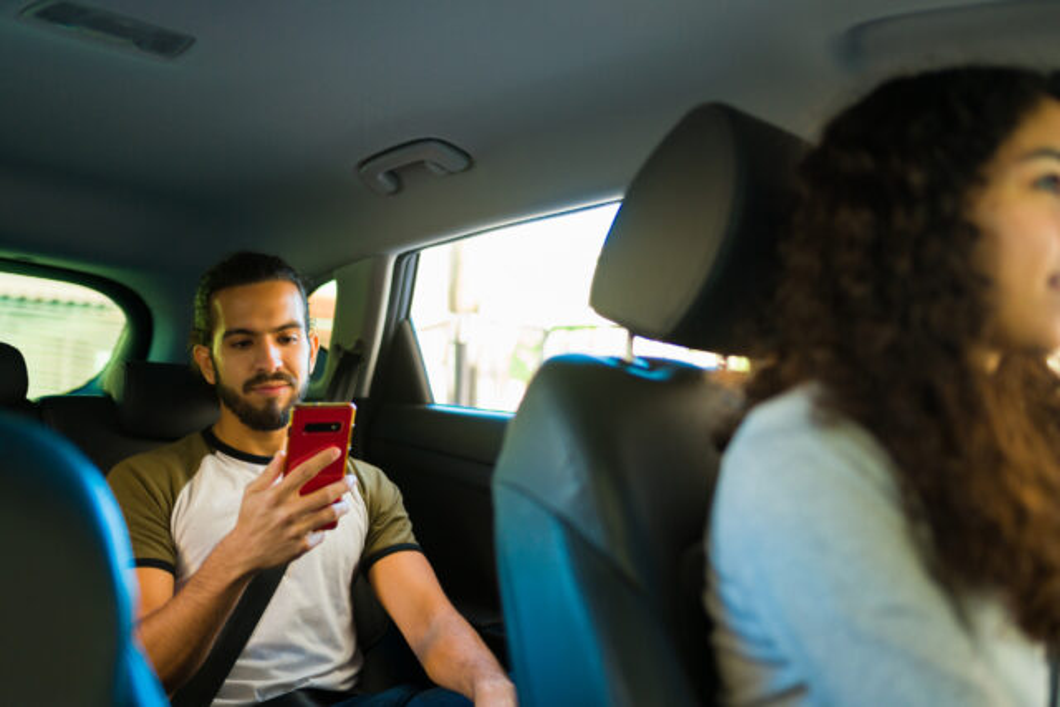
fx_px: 1031
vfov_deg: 37.9
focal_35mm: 35
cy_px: 354
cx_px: 530
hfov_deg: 54.4
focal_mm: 35
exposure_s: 1/160
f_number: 1.8
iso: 320
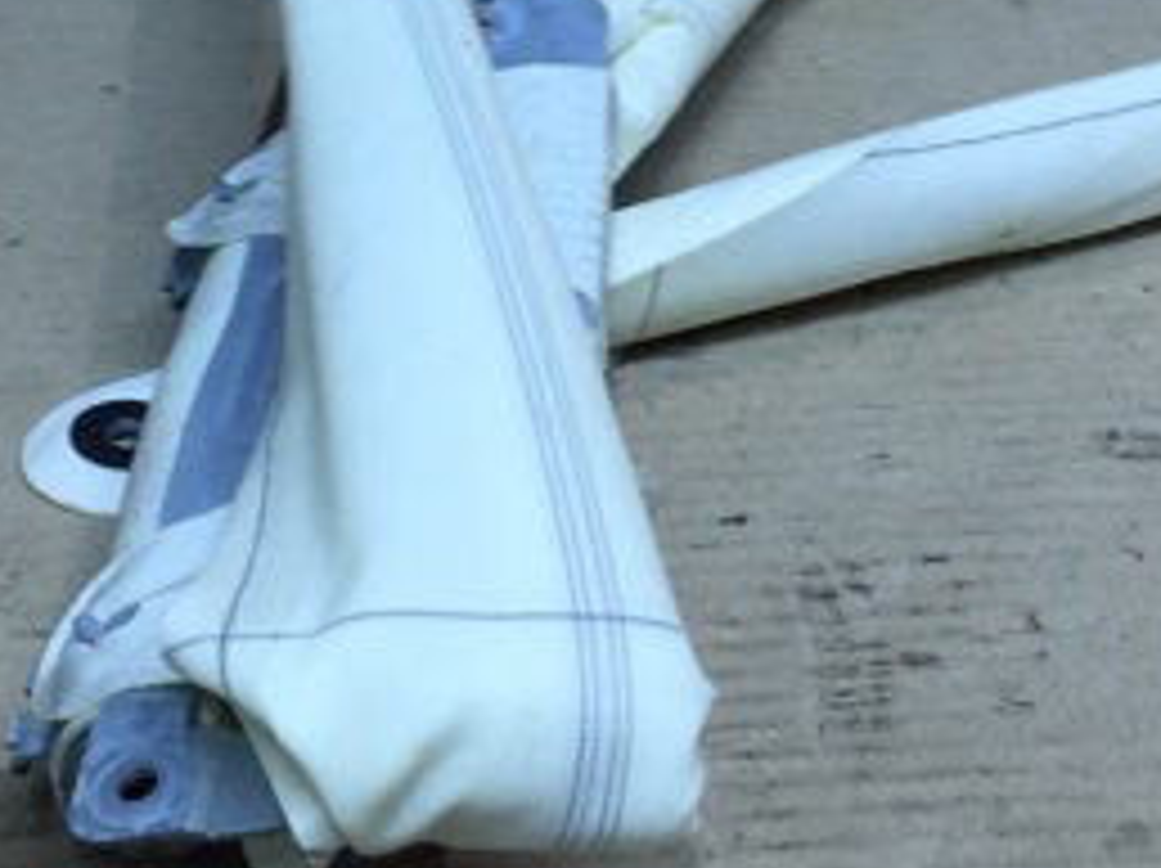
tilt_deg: -26.6
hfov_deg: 27.0
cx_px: 531
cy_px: 40
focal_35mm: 72
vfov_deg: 19.9
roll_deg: -1.5
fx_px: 2413
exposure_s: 1/50
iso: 40
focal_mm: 4.15
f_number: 2.2
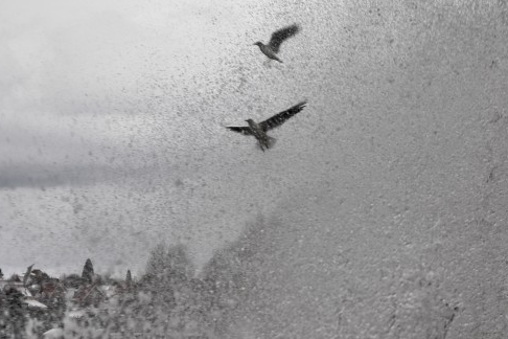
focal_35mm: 259
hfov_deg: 7.9
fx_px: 3654
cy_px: 364
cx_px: 480
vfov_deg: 5.3
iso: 100
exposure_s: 1/200
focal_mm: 105
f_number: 5.6
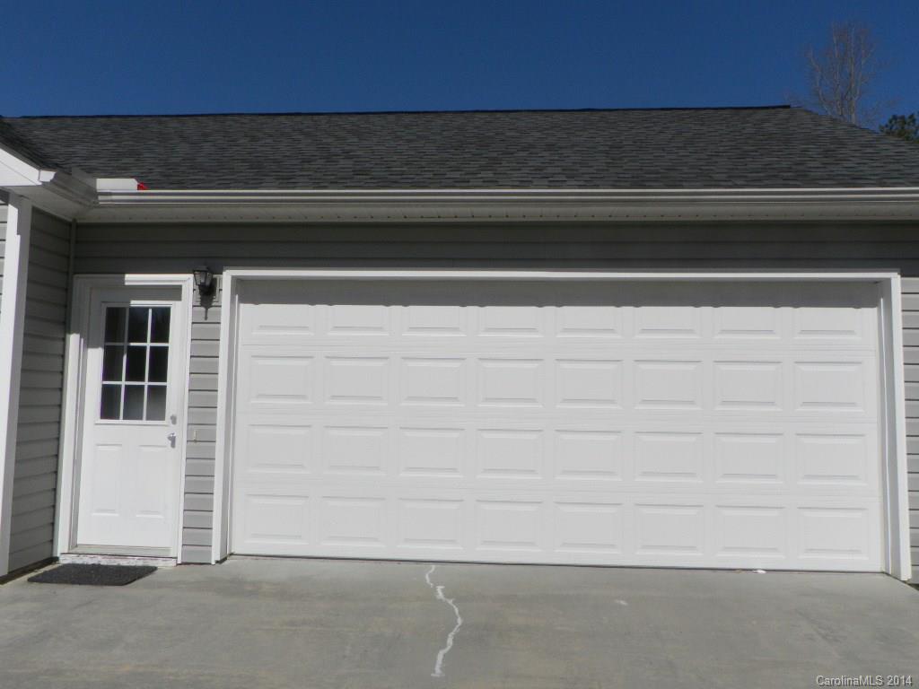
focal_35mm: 26
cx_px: 460
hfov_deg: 67.3
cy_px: 344
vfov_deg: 53.1
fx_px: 690
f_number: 8
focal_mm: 4.6
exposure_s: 1/640
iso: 80
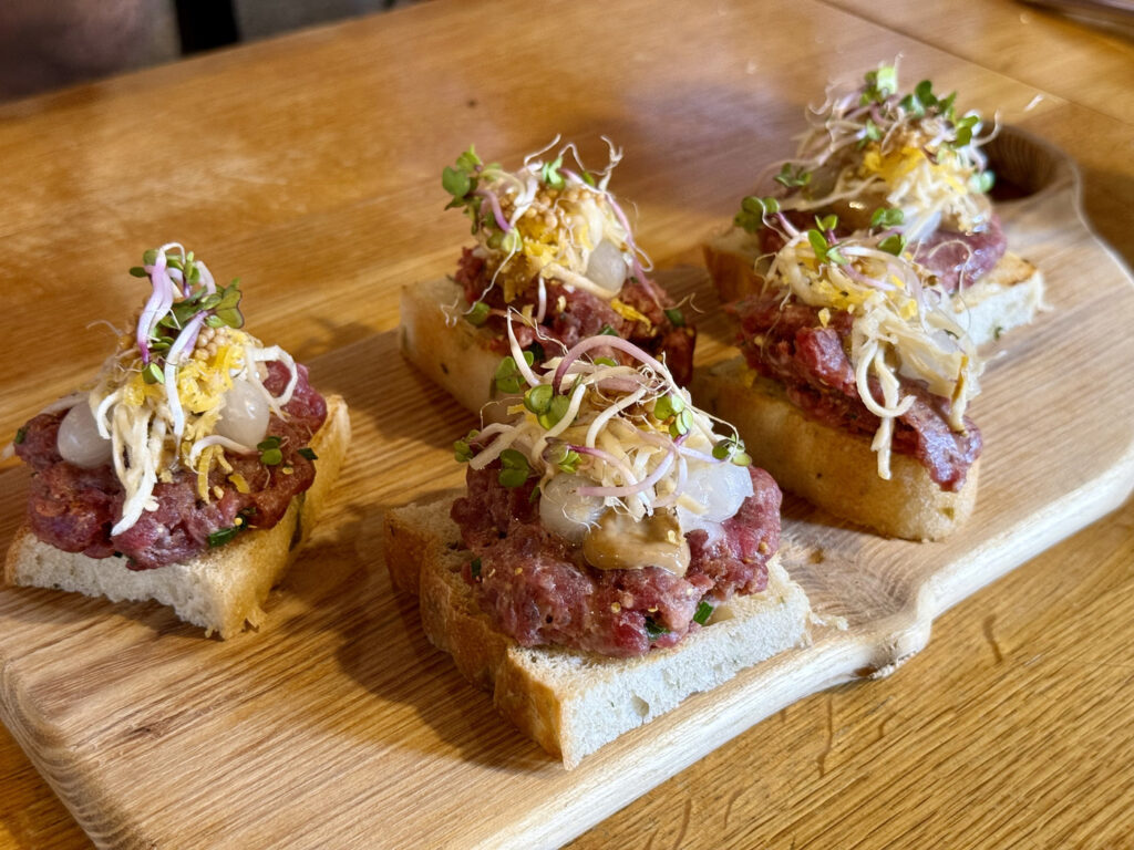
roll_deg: -2.2
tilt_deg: -34.5
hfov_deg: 39.7
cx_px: 567
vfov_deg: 30.3
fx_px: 1572
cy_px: 425
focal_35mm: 48
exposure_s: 1/50
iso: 125
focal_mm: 6.76
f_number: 1.78
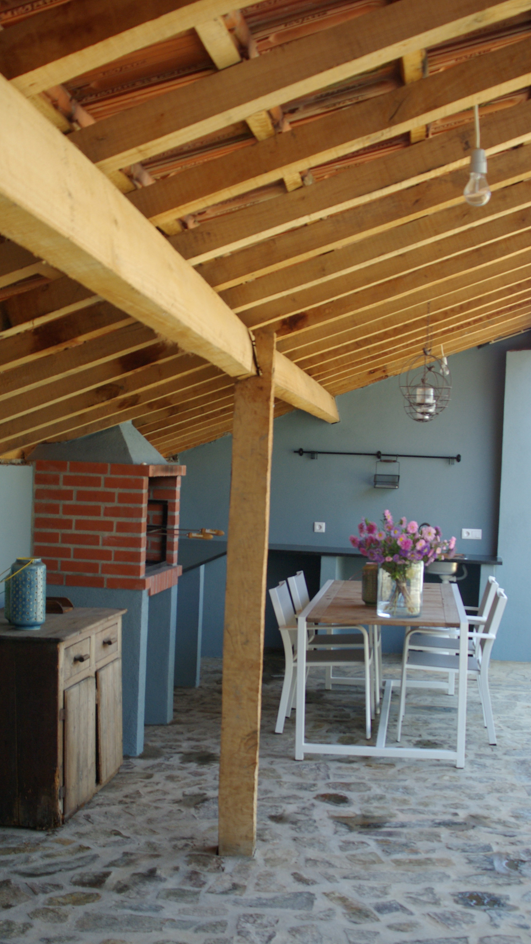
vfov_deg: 45.5
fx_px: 1126
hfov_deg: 26.5
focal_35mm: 45
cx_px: 241
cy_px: 478
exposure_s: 1/125
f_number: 6.7
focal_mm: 28
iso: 400
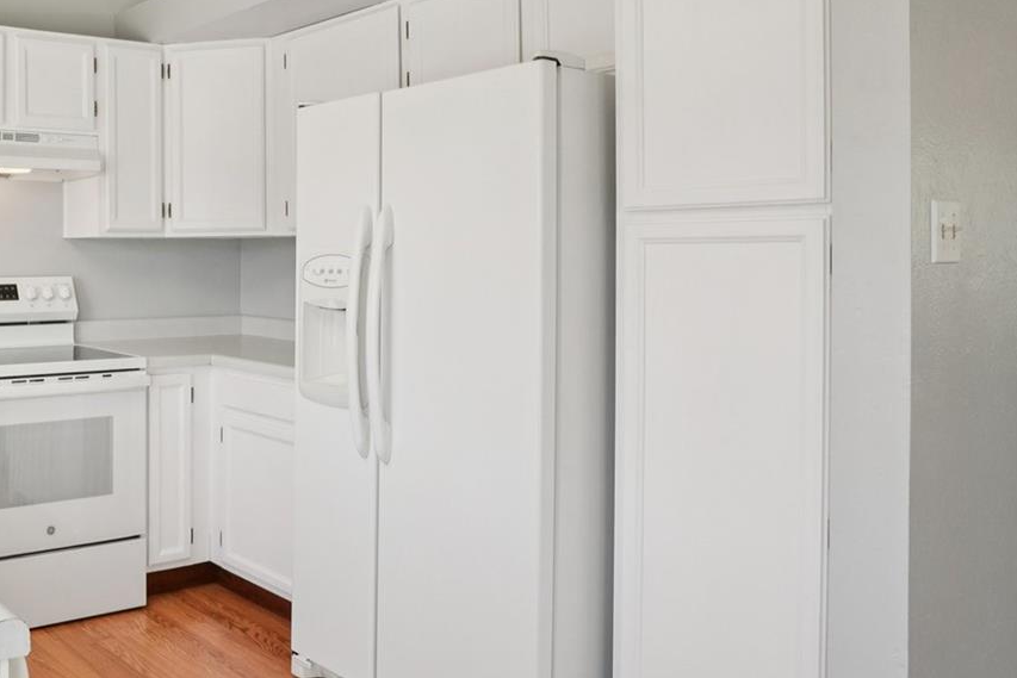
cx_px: 72
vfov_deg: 42.2
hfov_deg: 51.9
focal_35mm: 31
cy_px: 266
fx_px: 874
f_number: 8
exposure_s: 1/30
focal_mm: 11
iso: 100
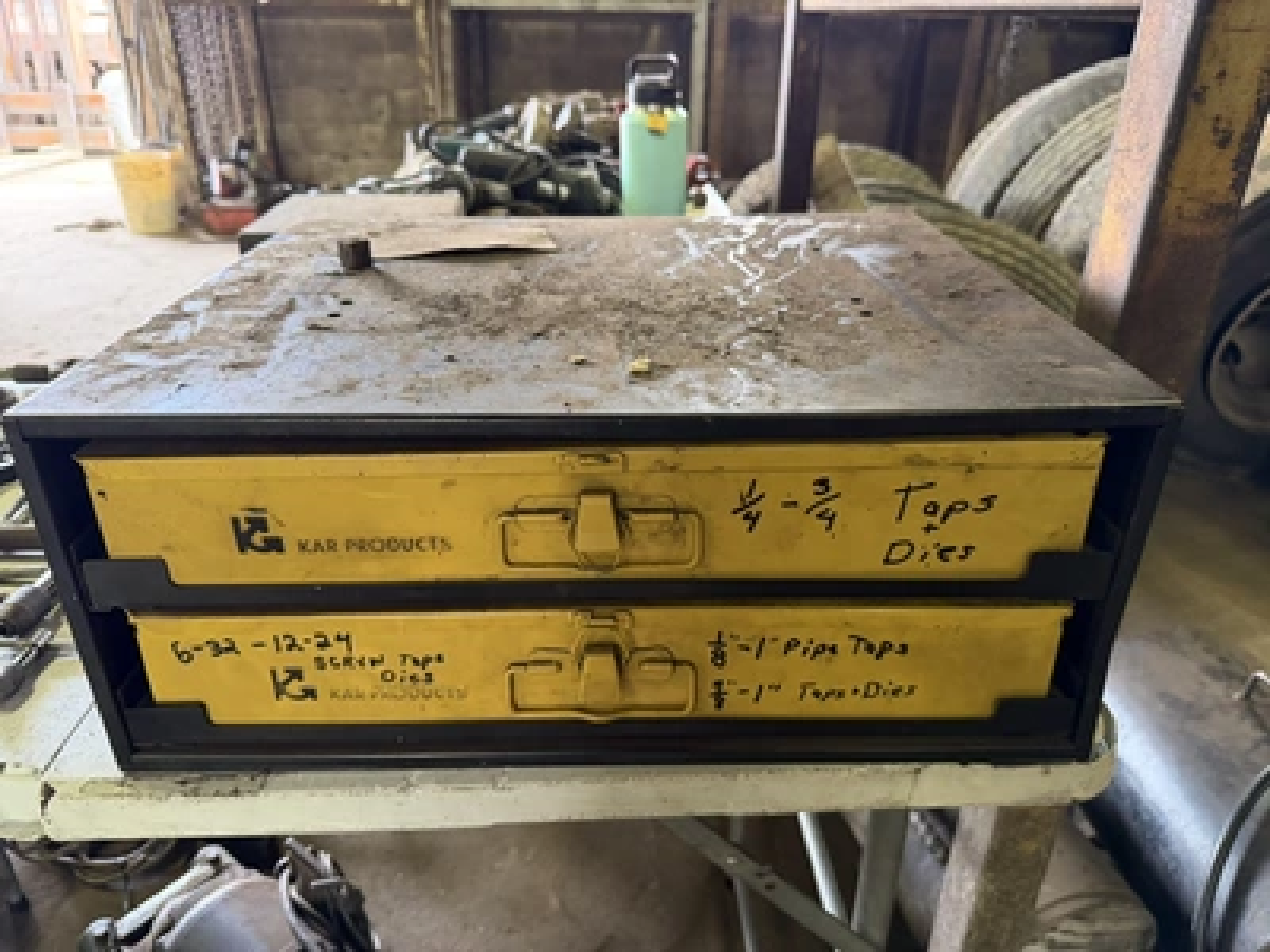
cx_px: 635
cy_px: 476
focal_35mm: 24
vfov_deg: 56.8
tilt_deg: -25.6
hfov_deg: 71.6
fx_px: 881
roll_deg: -0.7
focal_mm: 6.76
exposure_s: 1/60
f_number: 1.78
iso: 500
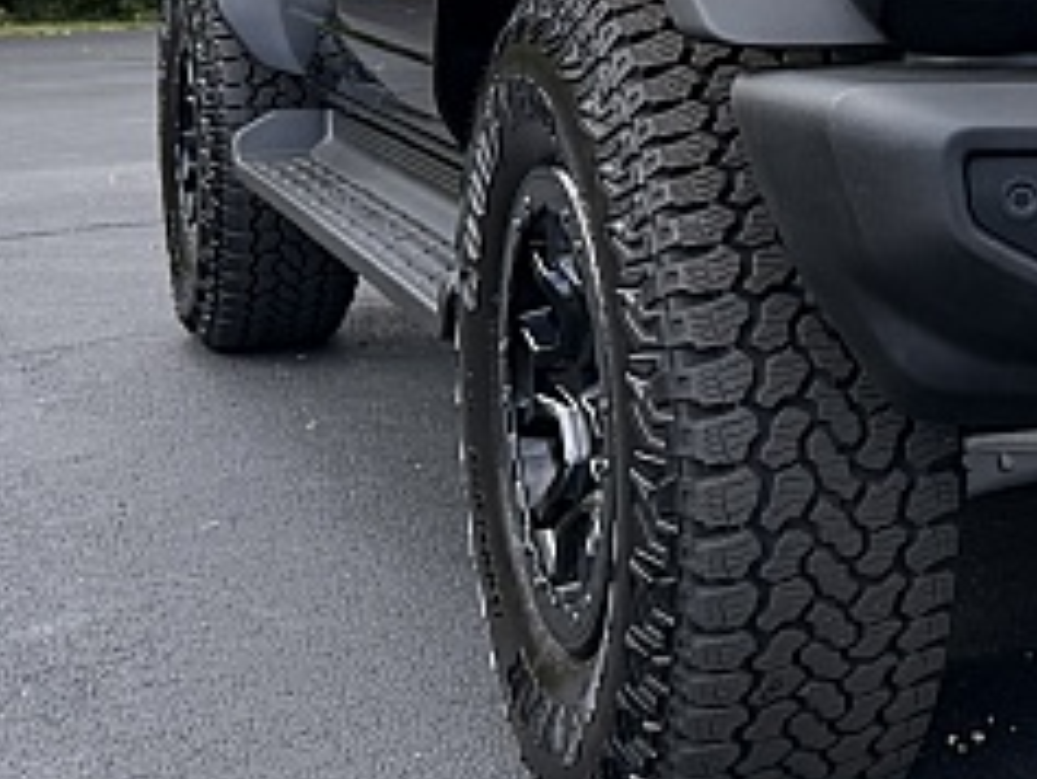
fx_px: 2428
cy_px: -136
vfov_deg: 17.4
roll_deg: -0.9
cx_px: 1155
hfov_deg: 22.7
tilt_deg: +1.9
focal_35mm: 81
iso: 100
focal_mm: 6.76
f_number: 1.78
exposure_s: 1/2053
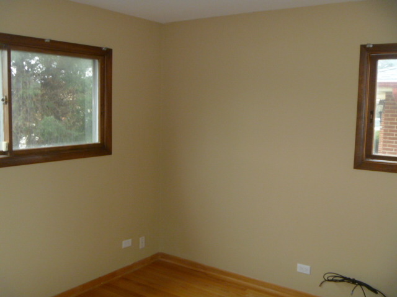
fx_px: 401
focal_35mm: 35
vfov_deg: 40.7
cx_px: 198
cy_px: 148
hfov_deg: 52.6
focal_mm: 6.3
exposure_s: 1/30
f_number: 3.5
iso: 250
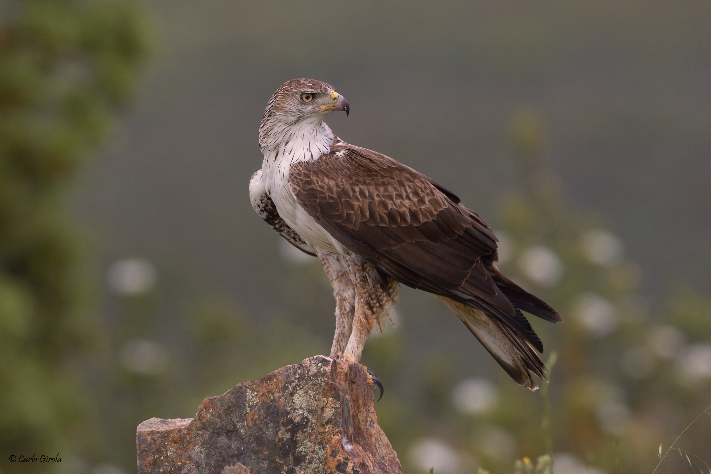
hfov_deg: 3.4
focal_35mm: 600
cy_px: 237
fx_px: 11849
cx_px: 356
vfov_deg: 2.3
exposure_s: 1/320
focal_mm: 600
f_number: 7.1
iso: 1000
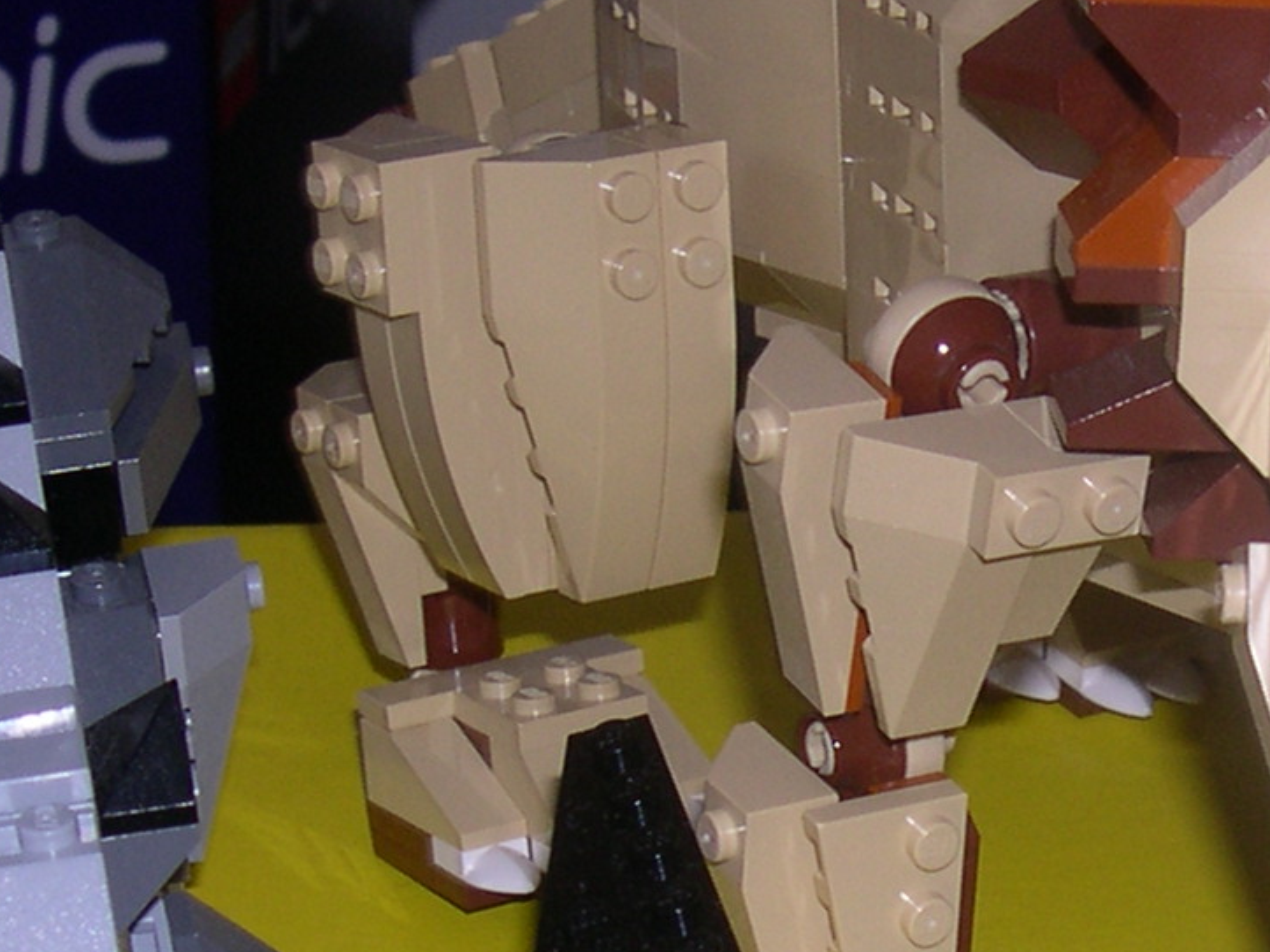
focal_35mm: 132
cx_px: 1073
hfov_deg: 14.8
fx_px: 4842
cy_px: 761
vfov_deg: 11.2
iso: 100
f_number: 8
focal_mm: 9
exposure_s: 1/30
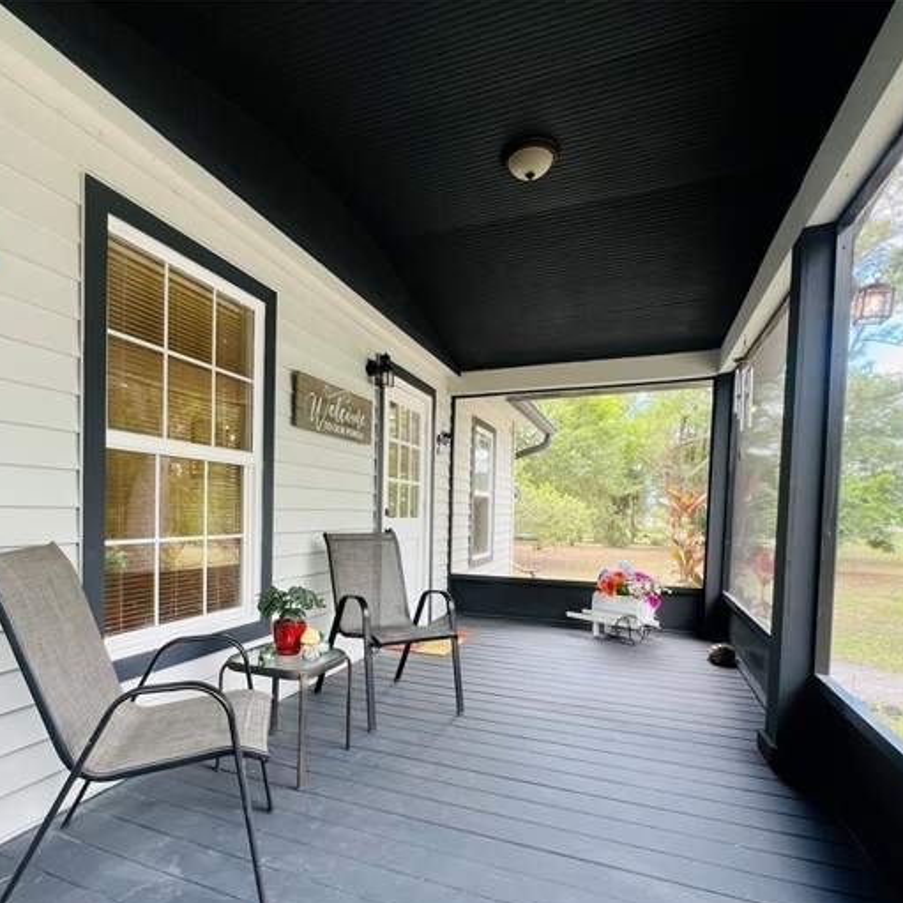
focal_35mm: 18
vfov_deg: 80.1
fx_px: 531
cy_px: 525
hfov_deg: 80.5
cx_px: 410
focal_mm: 1.57
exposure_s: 1/99
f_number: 1.8
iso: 50
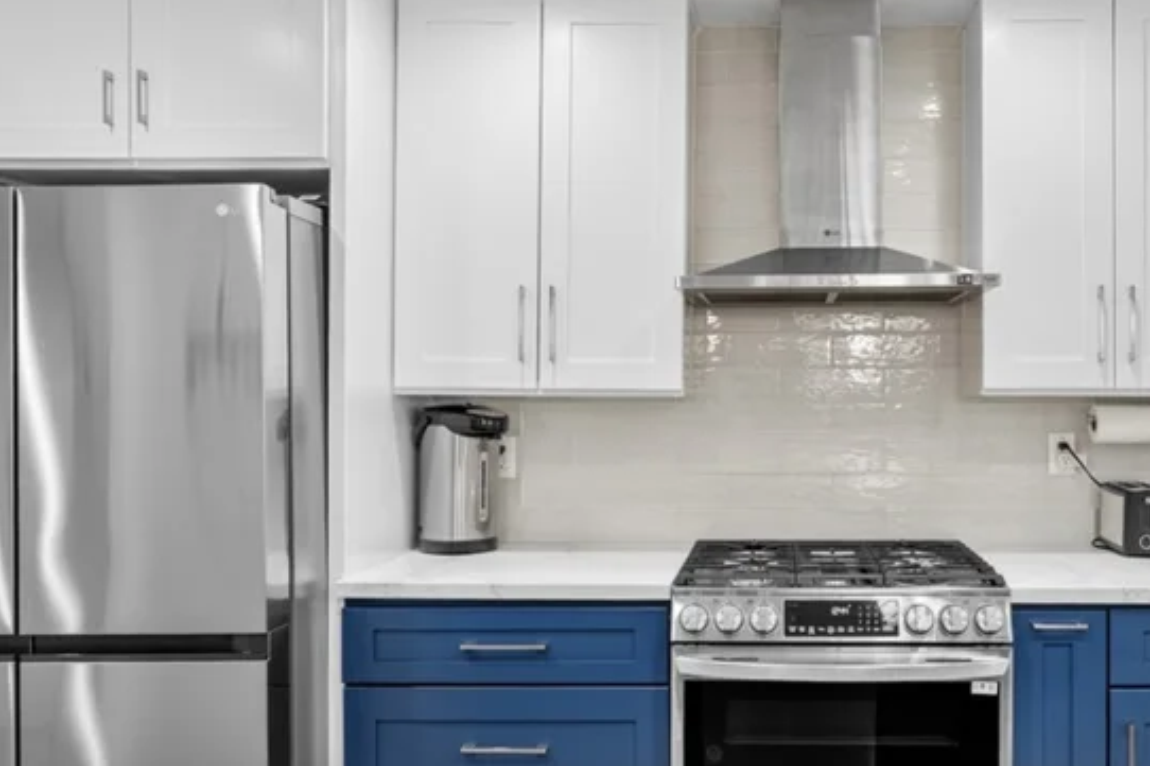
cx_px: 774
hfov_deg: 58.8
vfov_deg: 42.3
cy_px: 386
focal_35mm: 31
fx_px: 990
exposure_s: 1/2
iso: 320
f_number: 9.5
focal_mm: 20
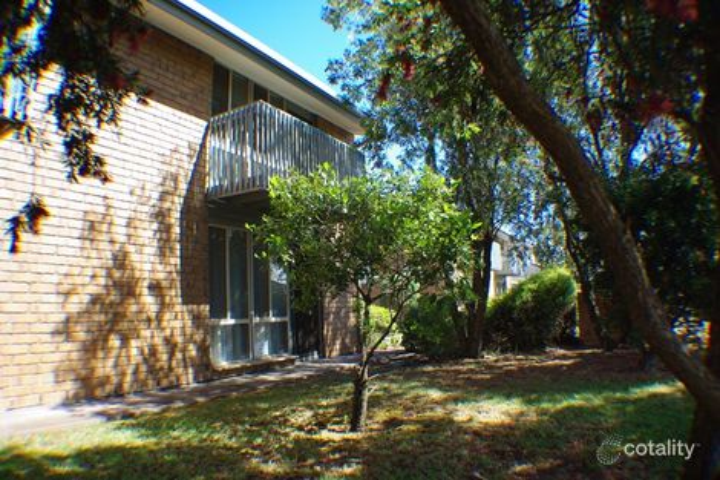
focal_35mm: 27
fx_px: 540
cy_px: 240
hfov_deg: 67.4
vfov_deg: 47.9
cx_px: 360
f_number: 5.6
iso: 100
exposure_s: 1/90
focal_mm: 18
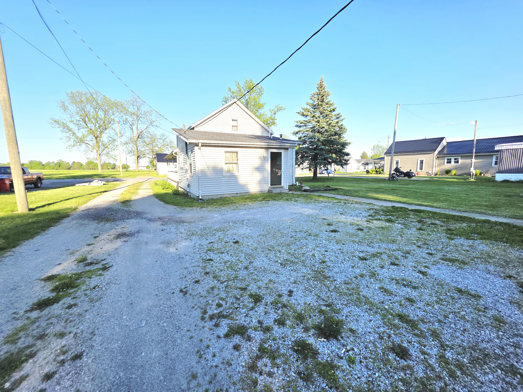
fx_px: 196
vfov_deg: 89.9
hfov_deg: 106.2
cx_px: 262
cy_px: 196
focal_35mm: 13
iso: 40
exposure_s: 1/1429
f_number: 1.9
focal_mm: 2.2
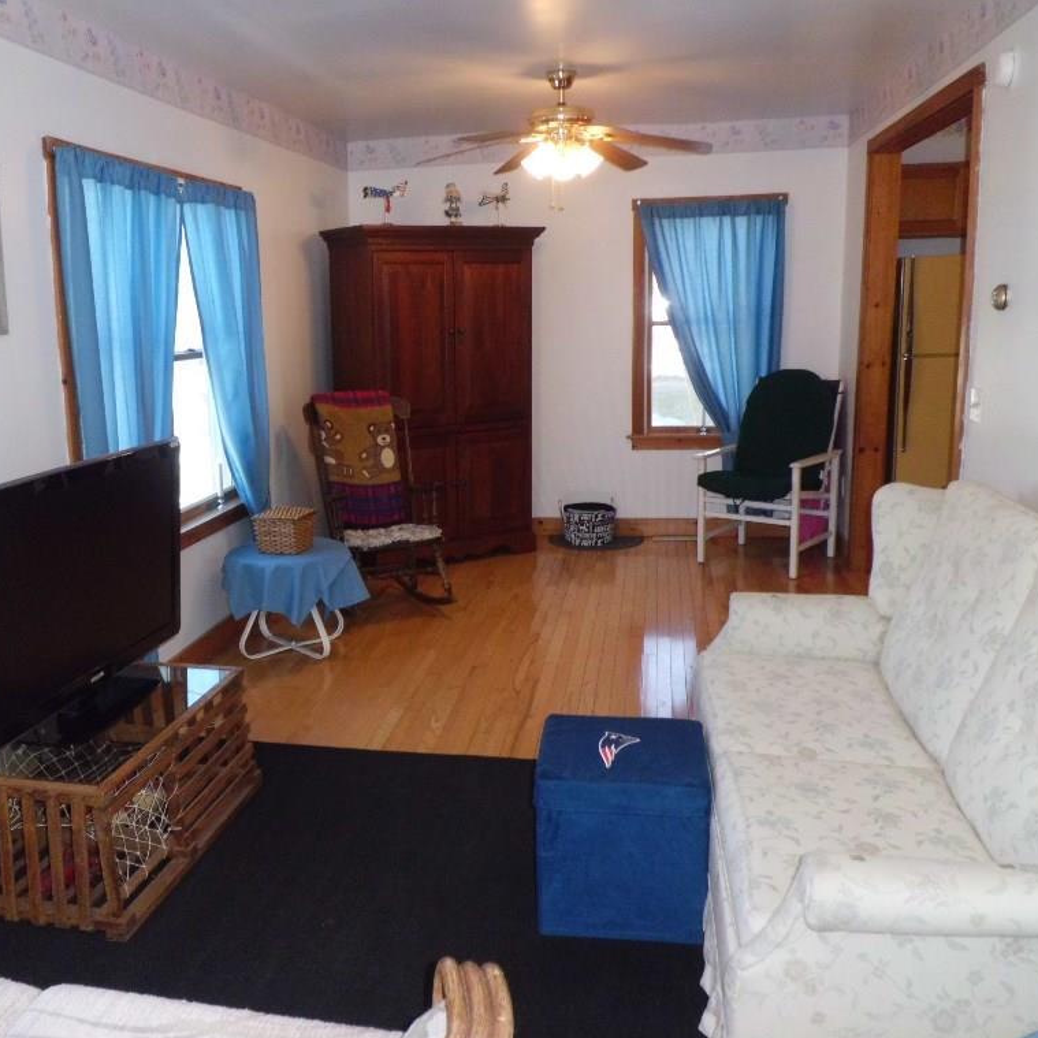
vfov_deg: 52.5
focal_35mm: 31
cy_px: 524
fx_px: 1052
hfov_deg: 52.2
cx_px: 423
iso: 200
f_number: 2.8
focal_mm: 4.7
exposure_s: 1/100
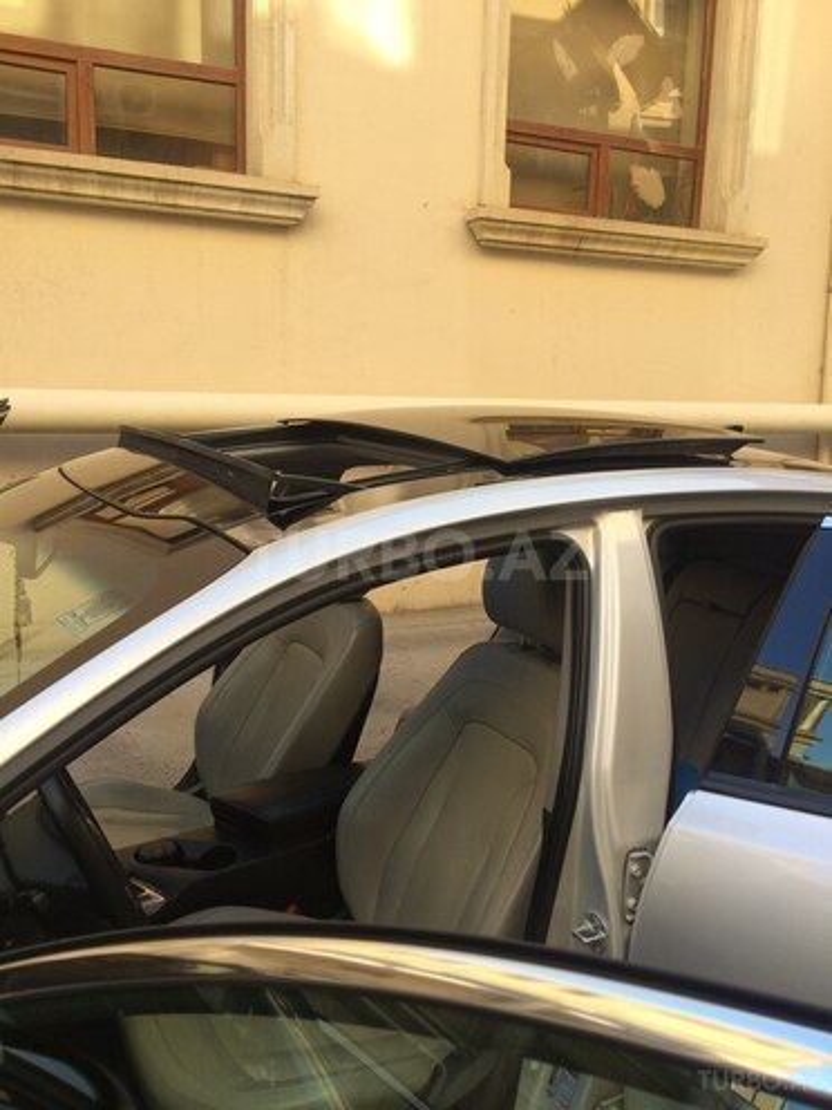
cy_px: 555
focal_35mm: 29
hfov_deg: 48.2
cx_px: 416
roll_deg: -0.5
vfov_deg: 61.7
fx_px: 929
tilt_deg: -9.7
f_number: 2.2
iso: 32
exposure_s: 1/247
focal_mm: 4.15
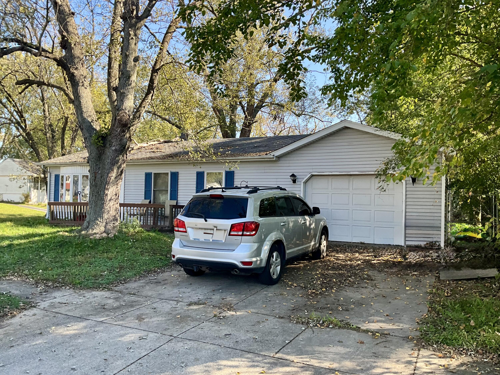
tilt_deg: +1.6
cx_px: 250
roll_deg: +0.1
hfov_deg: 61.7
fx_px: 419
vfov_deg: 48.2
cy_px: 188
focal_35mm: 29
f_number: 1.8
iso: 20
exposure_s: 1/240
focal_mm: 3
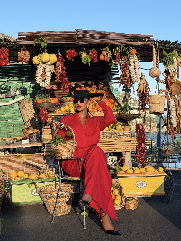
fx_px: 335
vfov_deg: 39.7
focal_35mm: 48
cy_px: 120
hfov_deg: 30.3
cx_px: 90
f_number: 1.78
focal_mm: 6.76
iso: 64
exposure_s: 1/2342
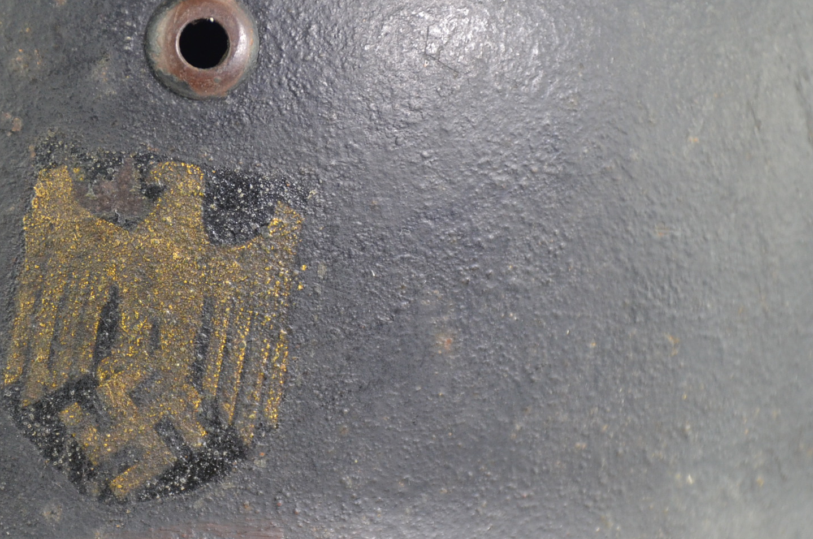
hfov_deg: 7.6
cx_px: 191
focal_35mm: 270
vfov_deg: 5.1
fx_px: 6083
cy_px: 310
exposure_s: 1/125
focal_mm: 105
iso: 800
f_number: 5.6
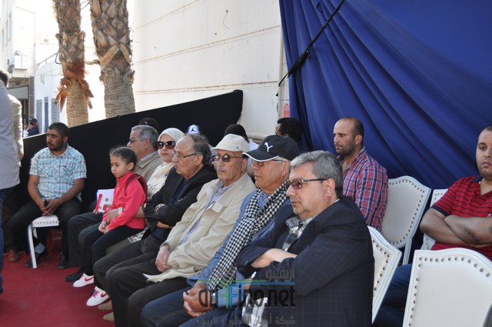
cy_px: 164
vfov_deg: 34.1
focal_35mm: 39
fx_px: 532
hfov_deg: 49.6
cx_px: 246
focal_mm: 26
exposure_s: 1/200
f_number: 5
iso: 200
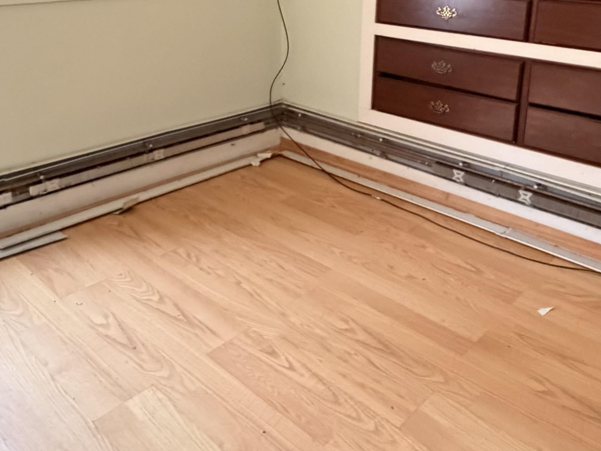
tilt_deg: -13.1
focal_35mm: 34
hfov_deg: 53.8
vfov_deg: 39.8
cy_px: 79
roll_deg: -1.1
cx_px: 333
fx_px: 590
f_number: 2.2
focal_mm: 2.22
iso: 2000
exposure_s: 1/30
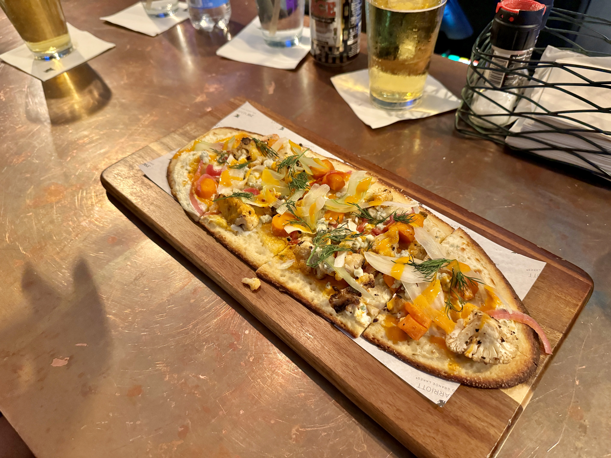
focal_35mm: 24
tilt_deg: -48.2
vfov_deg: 56.8
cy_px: 229
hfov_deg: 71.6
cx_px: 306
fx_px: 424
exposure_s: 1/40
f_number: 1.78
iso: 1000
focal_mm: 6.76
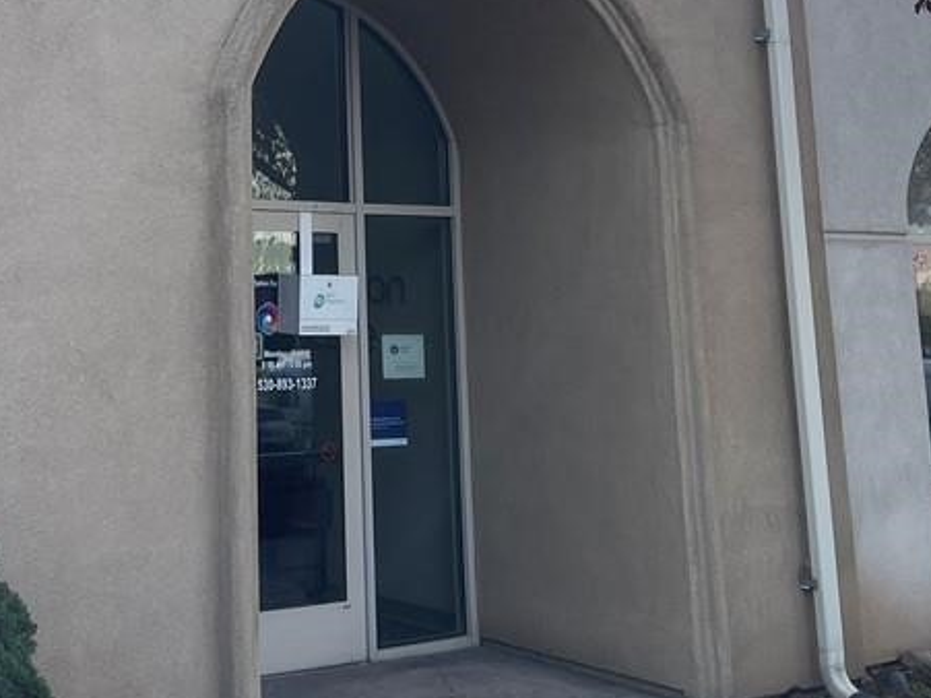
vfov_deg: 23.2
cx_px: 120
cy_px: -81
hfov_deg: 31.4
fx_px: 1586
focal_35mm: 59
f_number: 1.6
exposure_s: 1/1164
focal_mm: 5.1
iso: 32
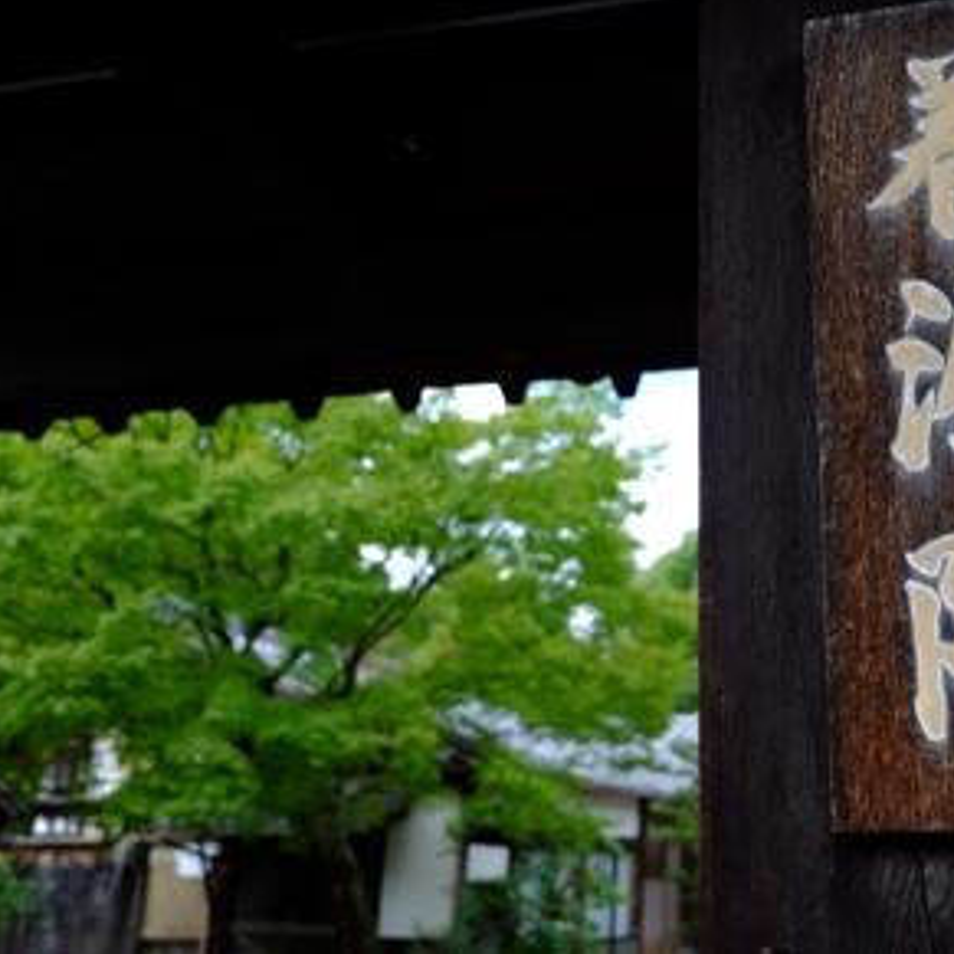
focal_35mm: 38
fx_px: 1185
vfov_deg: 43.9
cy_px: 467
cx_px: 698
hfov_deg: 42.7
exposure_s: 1/420
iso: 200
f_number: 2.8
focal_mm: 19.6
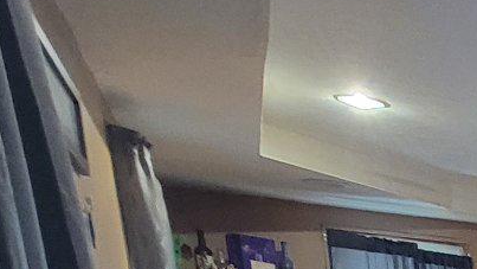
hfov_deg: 17.8
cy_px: 703
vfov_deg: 12.2
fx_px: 911
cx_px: 1000
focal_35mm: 72
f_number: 2.2
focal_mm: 2.2
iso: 640
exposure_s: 1/24
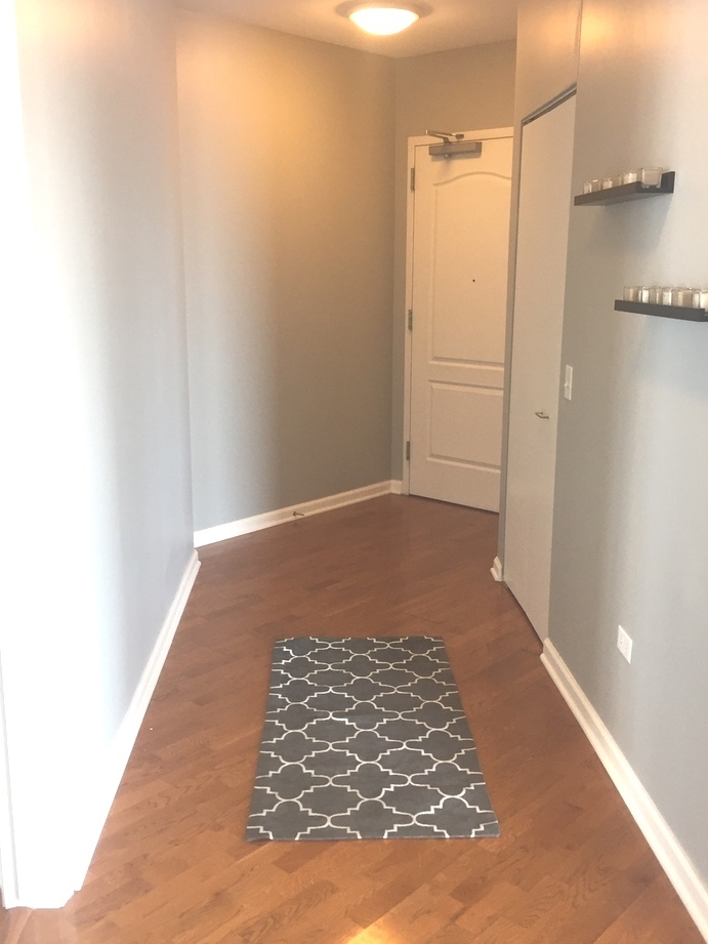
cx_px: 367
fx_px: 927
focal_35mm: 34
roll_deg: -1.1
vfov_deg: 54.0
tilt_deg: -9.3
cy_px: 474
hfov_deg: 41.8
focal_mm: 4.15
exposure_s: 1/30
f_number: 2.2
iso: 80
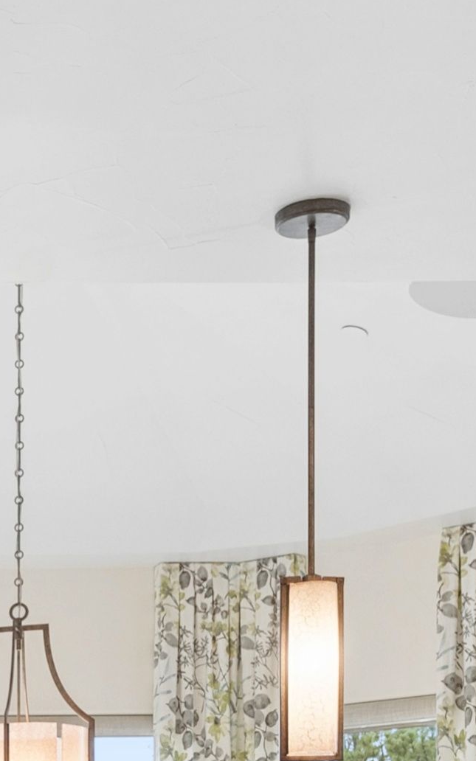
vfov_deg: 21.2
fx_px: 1827
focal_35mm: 88
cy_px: 1001
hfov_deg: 13.3
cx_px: -400
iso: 800
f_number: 8
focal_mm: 21
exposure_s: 1/25
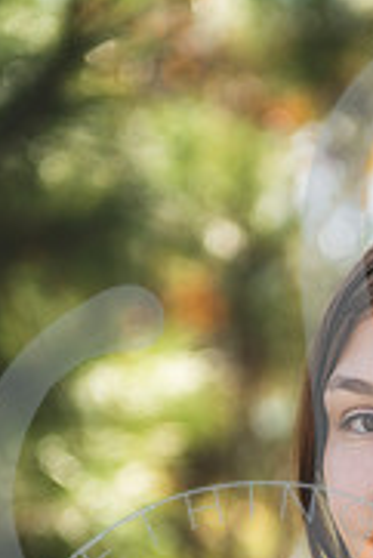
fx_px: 2699
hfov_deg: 7.9
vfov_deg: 11.7
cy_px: 533
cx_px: 404
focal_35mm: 174
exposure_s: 1/500
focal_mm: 70
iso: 100
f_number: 2.8
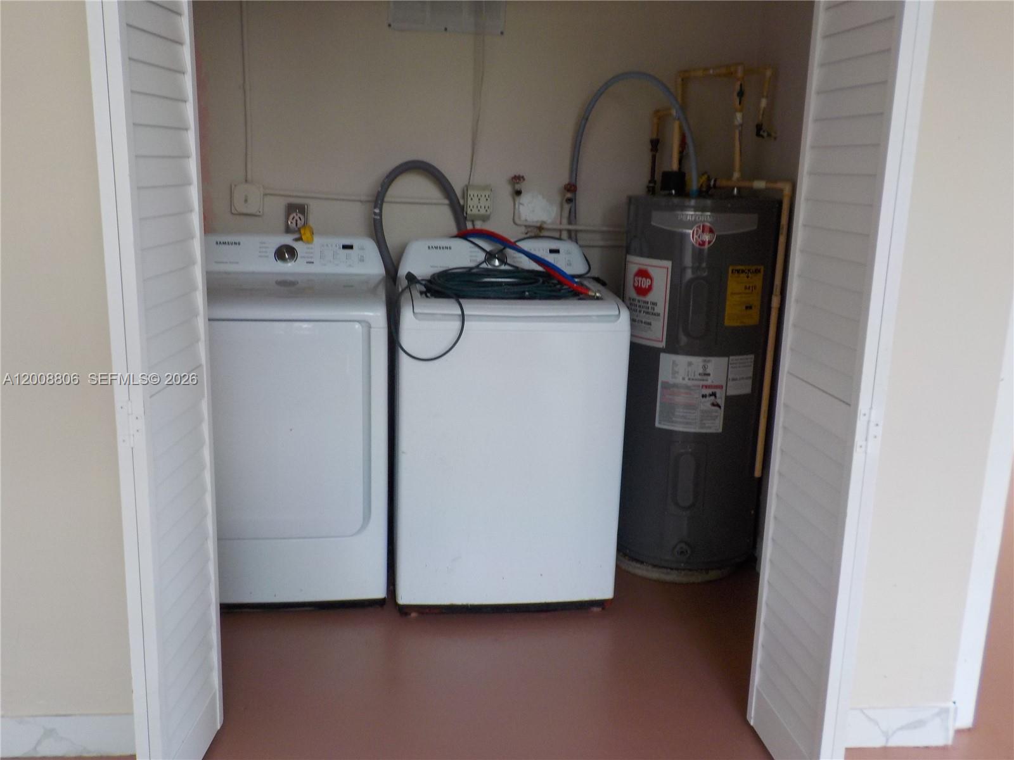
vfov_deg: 46.8
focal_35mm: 30
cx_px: 507
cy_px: 380
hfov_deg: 60.0
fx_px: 879
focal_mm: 4.1
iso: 140
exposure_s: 1/30
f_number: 3.3
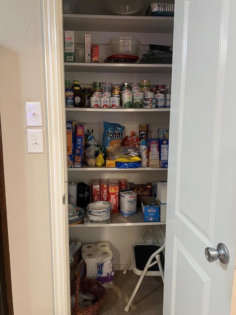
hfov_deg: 51.3
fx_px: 245
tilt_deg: -7.8
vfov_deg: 65.3
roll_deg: +1.0
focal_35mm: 27
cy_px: 158
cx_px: 121
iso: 400
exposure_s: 1/60
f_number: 1.5
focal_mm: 5.7
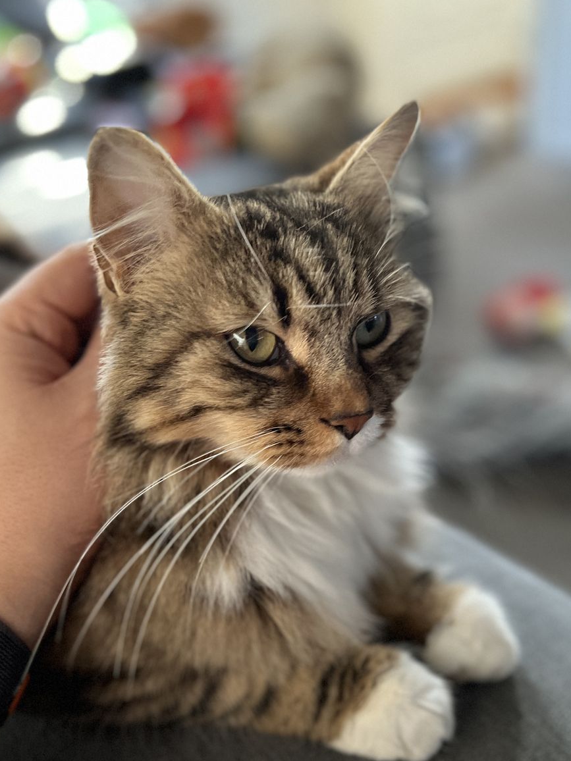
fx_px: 792
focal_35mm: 36
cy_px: 479
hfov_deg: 39.6
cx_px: 242
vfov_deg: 50.8
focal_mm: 5.7
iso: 500
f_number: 1.5
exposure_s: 1/44
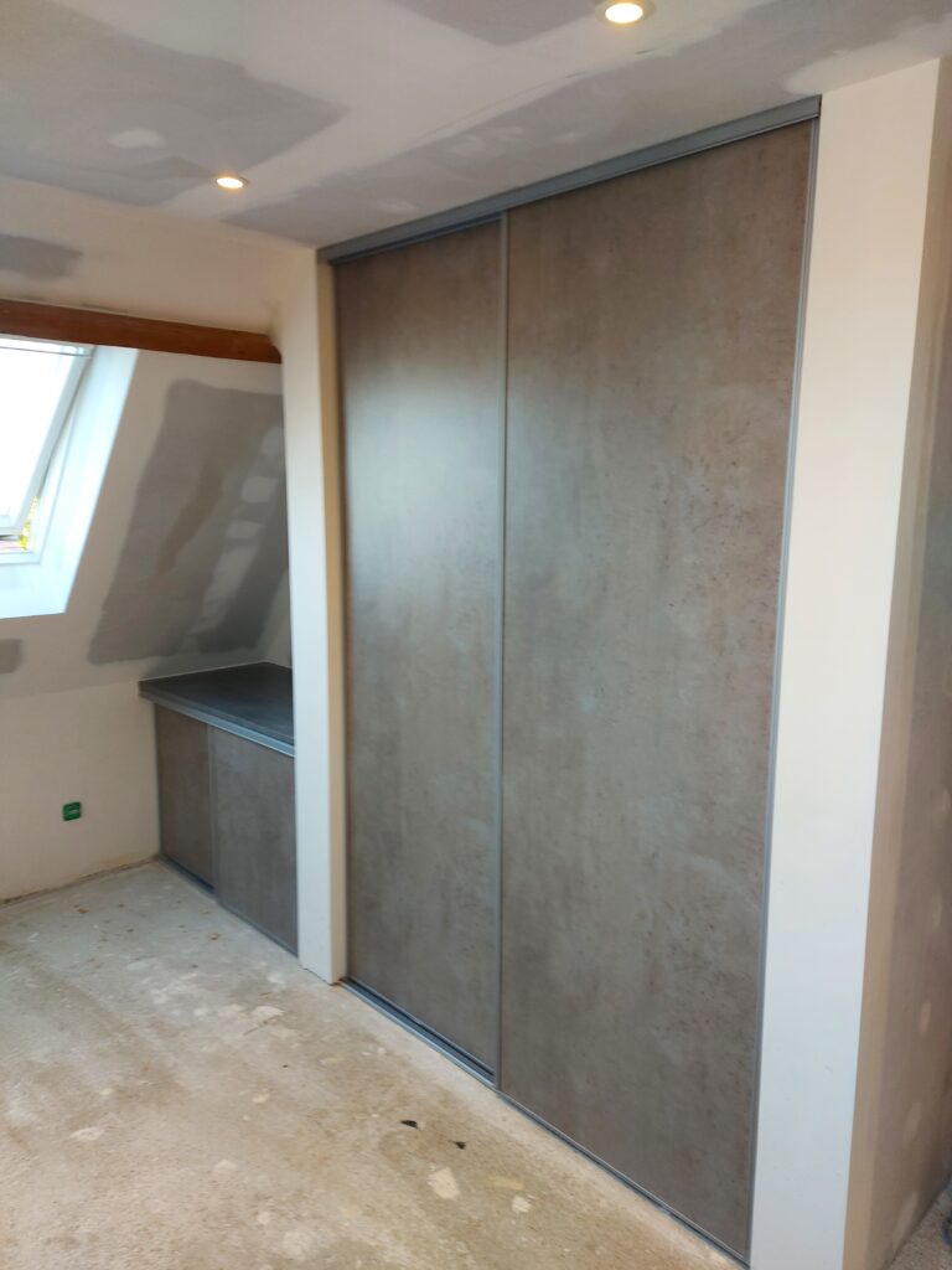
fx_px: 880
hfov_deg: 56.8
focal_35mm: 24
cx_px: 476
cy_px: 635
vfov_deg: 71.6
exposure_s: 1/50
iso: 64
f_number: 1.8
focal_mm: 5.23
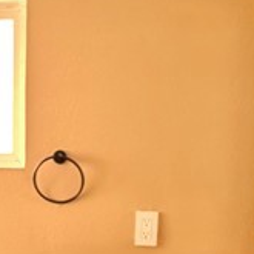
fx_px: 639
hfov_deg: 22.1
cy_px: 274
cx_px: 43
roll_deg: -1.4
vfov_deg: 21.4
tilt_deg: -7.6
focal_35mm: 77
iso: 1250
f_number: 2.2
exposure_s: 1/40
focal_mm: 2.22
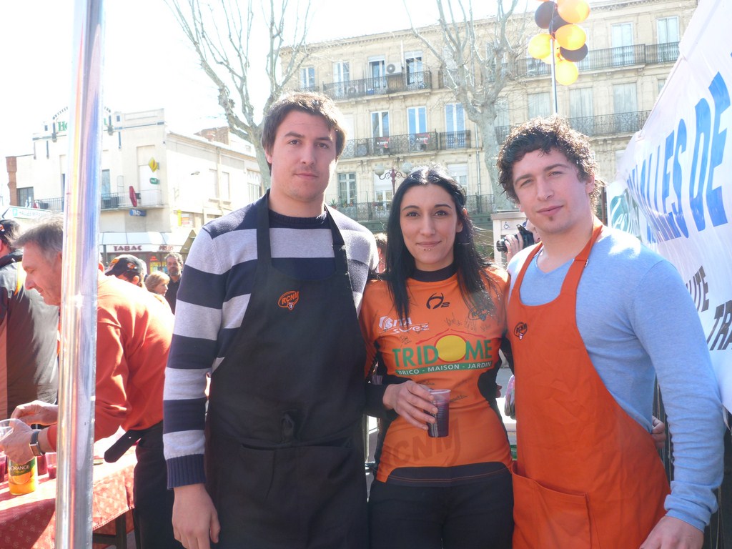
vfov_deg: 44.2
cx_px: 366
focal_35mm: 32
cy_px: 274
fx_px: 677
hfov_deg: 56.8
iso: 80
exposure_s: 1/100
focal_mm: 5.8
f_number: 3.2
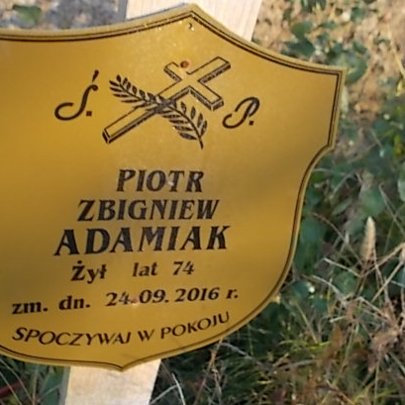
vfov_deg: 46.0
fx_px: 477
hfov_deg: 45.9
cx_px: 171
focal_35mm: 36
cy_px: 197
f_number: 3.2
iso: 80
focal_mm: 4.6
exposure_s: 1/80
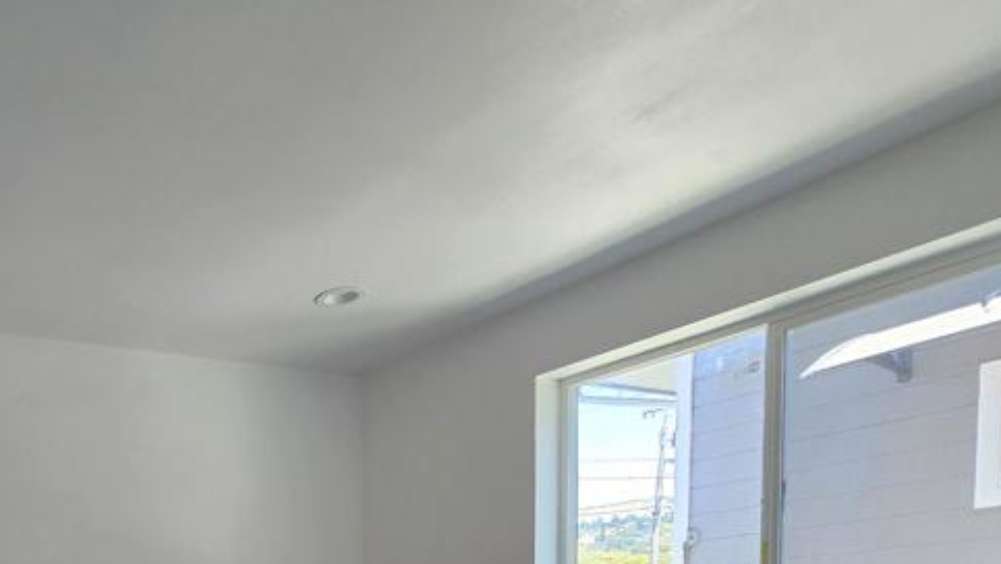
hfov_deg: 55.6
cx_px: 97
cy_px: 722
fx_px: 796
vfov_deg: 31.0
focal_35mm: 30
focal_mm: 2.2
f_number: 2.2
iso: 50
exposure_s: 1/60
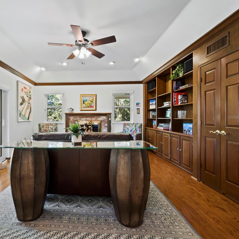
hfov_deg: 81.6
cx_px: 83
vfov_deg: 84.0
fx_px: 133
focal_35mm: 17
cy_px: 117
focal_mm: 7
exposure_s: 1.3
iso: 400
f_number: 11
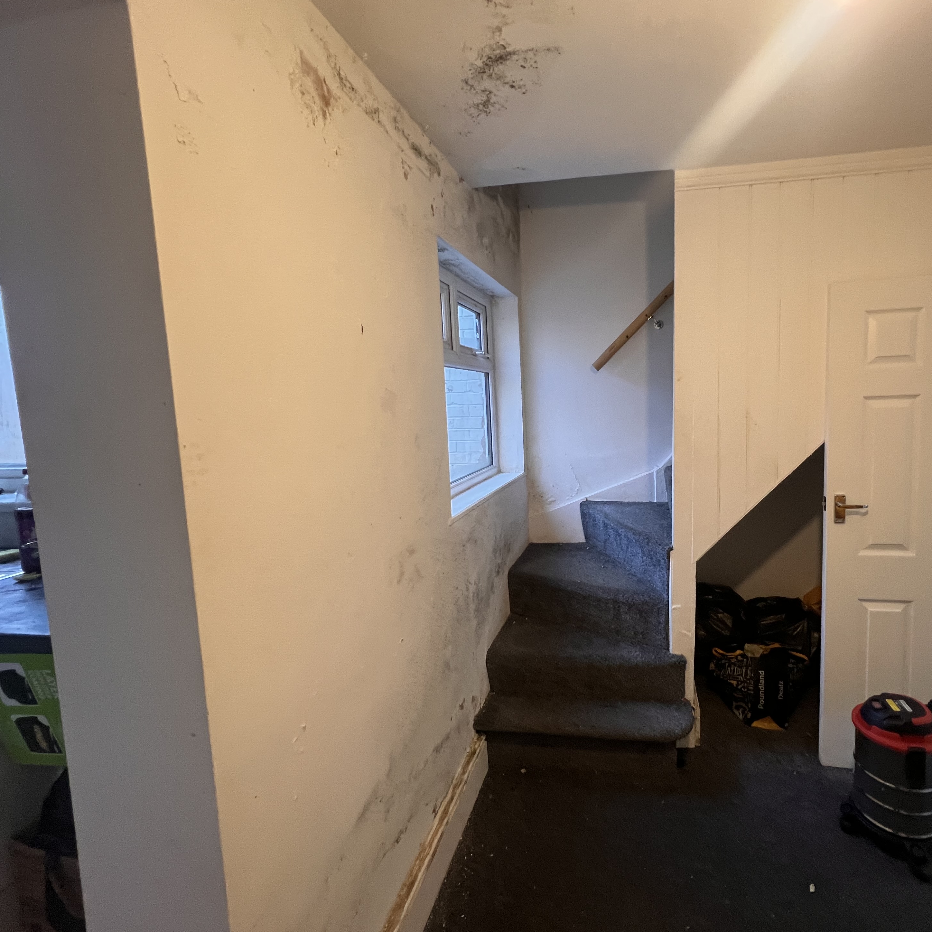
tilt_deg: -6.2
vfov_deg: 87.4
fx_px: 487
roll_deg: +2.1
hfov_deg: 86.4
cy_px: 459
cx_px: 555
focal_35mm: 16
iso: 250
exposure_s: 1/79
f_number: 1.8
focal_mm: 1.57
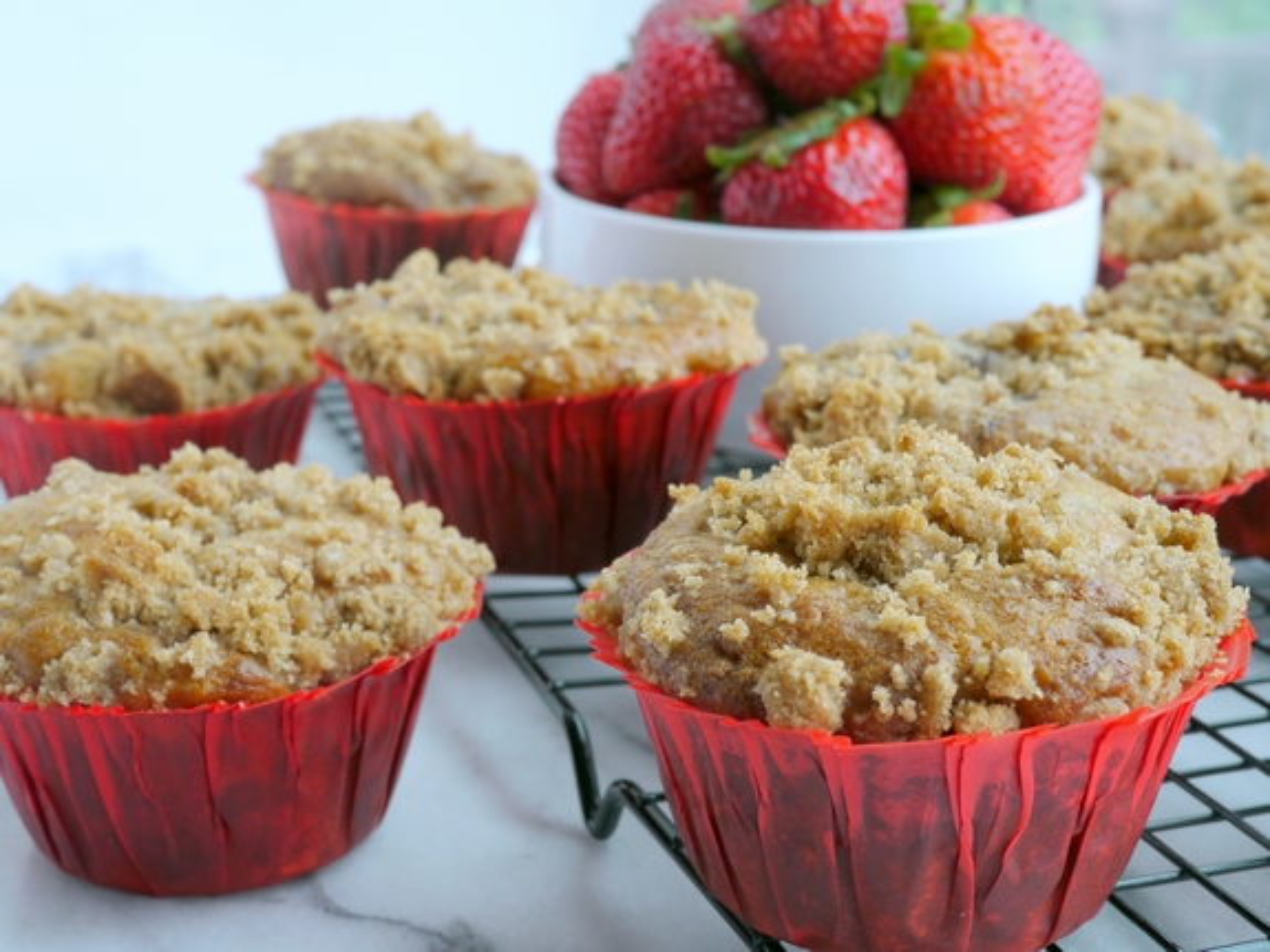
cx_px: 635
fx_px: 1834
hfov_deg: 38.2
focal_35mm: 50
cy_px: 476
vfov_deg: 29.1
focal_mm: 25
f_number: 8
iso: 250
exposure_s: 1/30
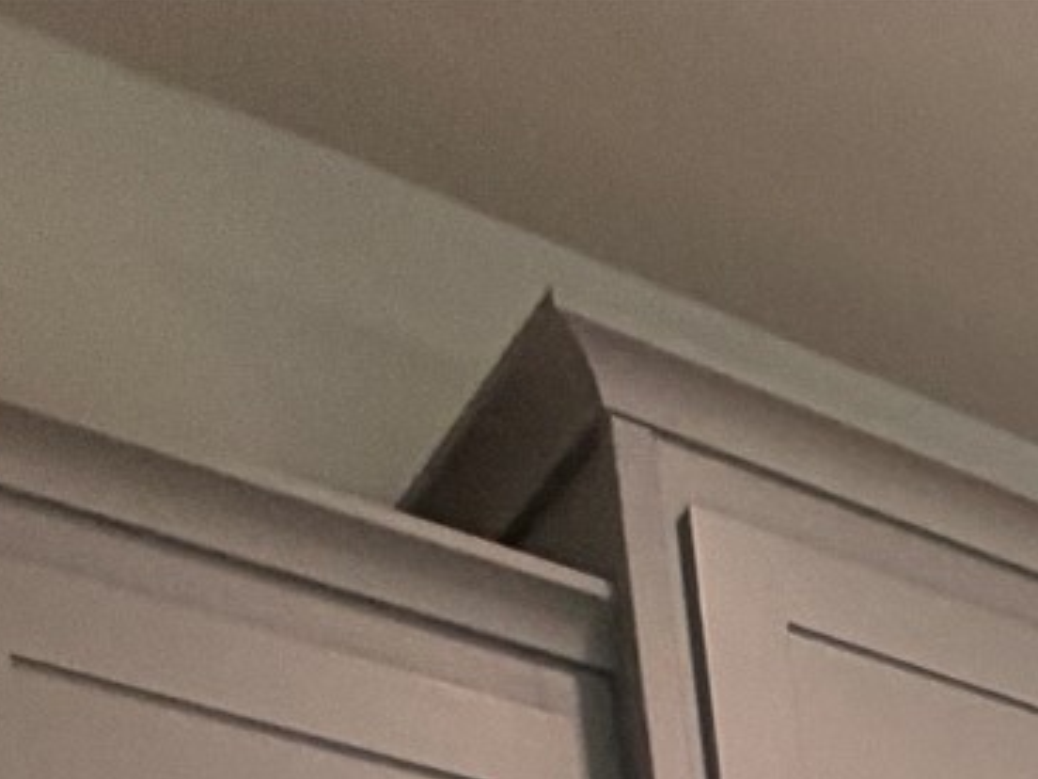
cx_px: 2214
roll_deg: +2.2
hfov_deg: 16.7
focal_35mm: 78
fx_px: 2339
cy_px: 2162
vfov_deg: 12.2
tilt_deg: -8.7
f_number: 2.2
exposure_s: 1/60
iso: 200
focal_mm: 2.22
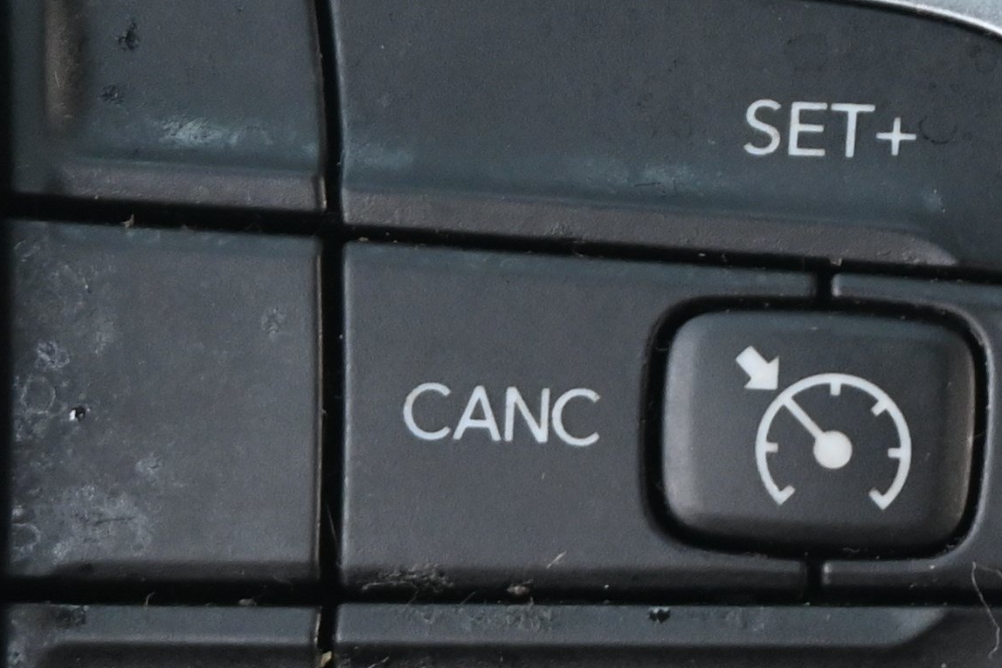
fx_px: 6587
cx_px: 566
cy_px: 375
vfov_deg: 5.8
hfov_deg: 8.7
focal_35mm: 237
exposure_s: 1/100
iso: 400
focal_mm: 32.5
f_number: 5
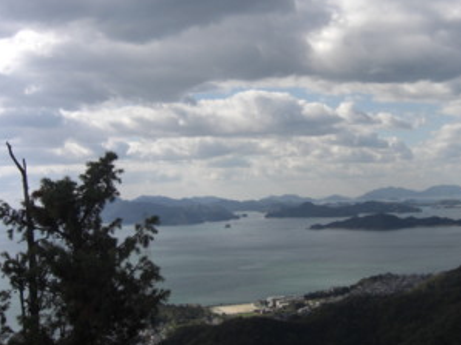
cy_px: 151
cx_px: 305
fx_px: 745
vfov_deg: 26.1
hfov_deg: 34.1
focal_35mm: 56
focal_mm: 7.9
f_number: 8
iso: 80
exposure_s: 1/250
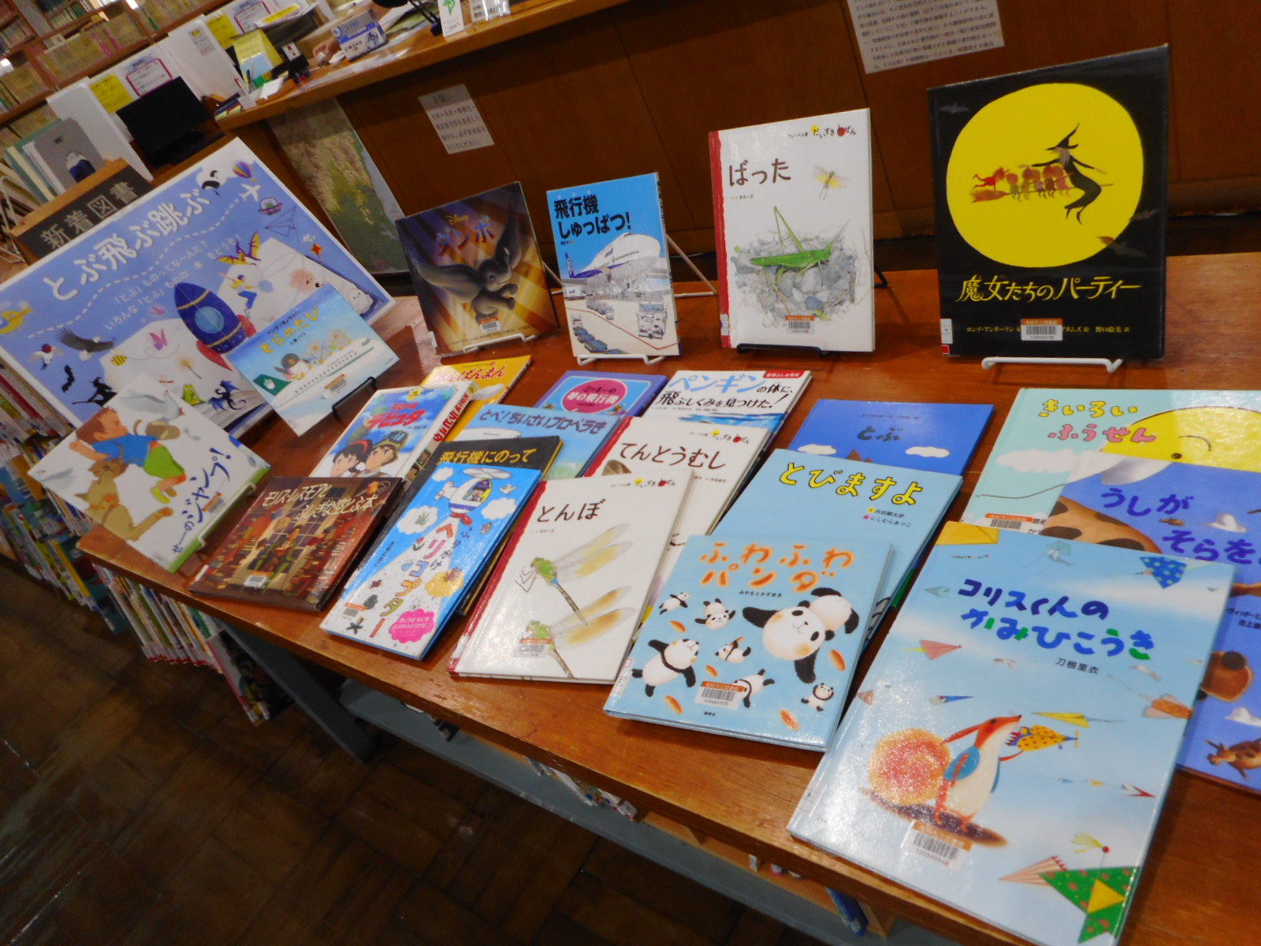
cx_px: 630
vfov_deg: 54.9
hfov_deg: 69.4
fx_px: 911
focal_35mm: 25
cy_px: 473
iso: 140
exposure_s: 1/30
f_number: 3.7
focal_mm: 4.5
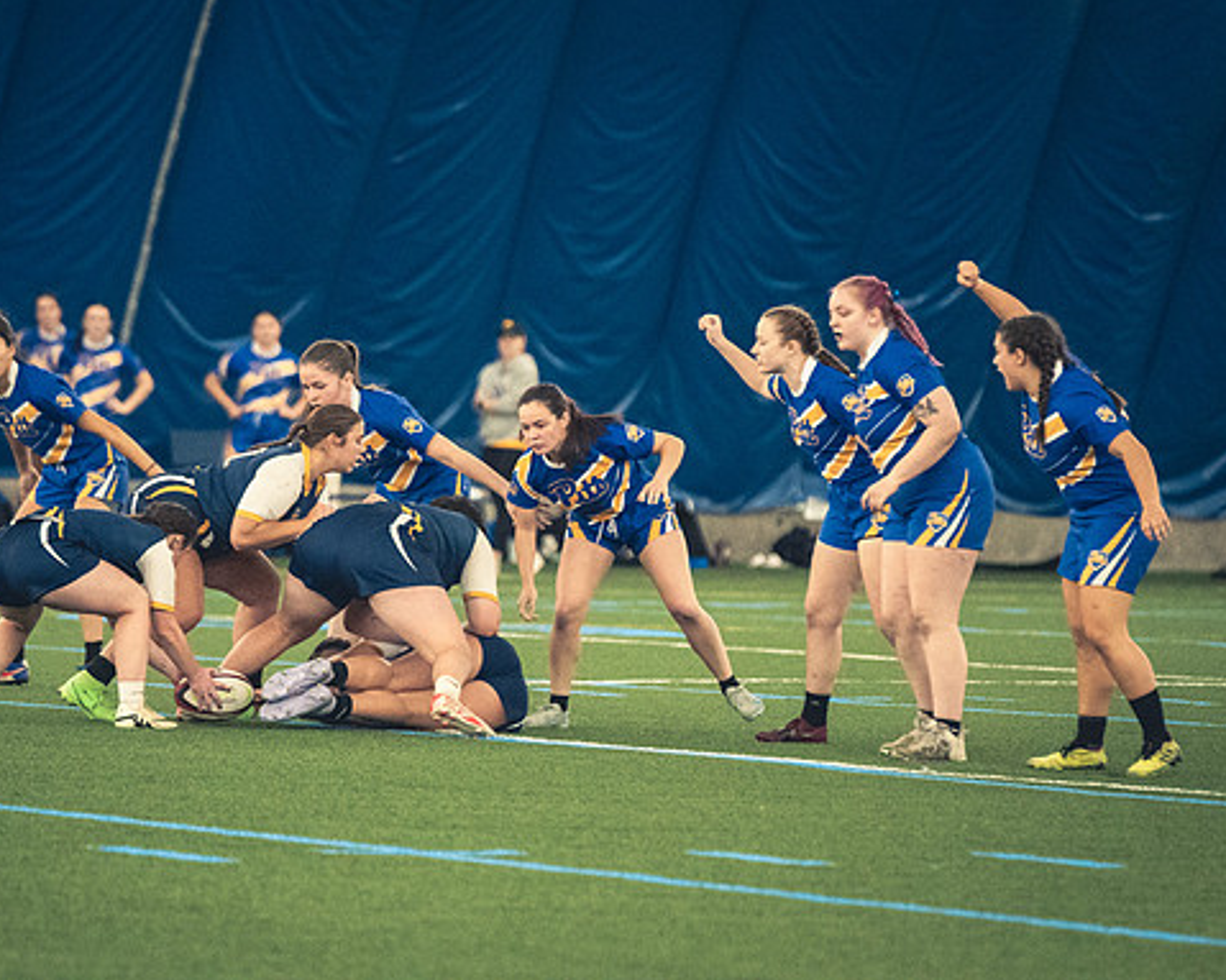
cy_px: 489
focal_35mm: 341
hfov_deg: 5.7
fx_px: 12371
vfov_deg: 4.5
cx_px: 520
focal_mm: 200
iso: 12800
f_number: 2.8
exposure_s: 1/500
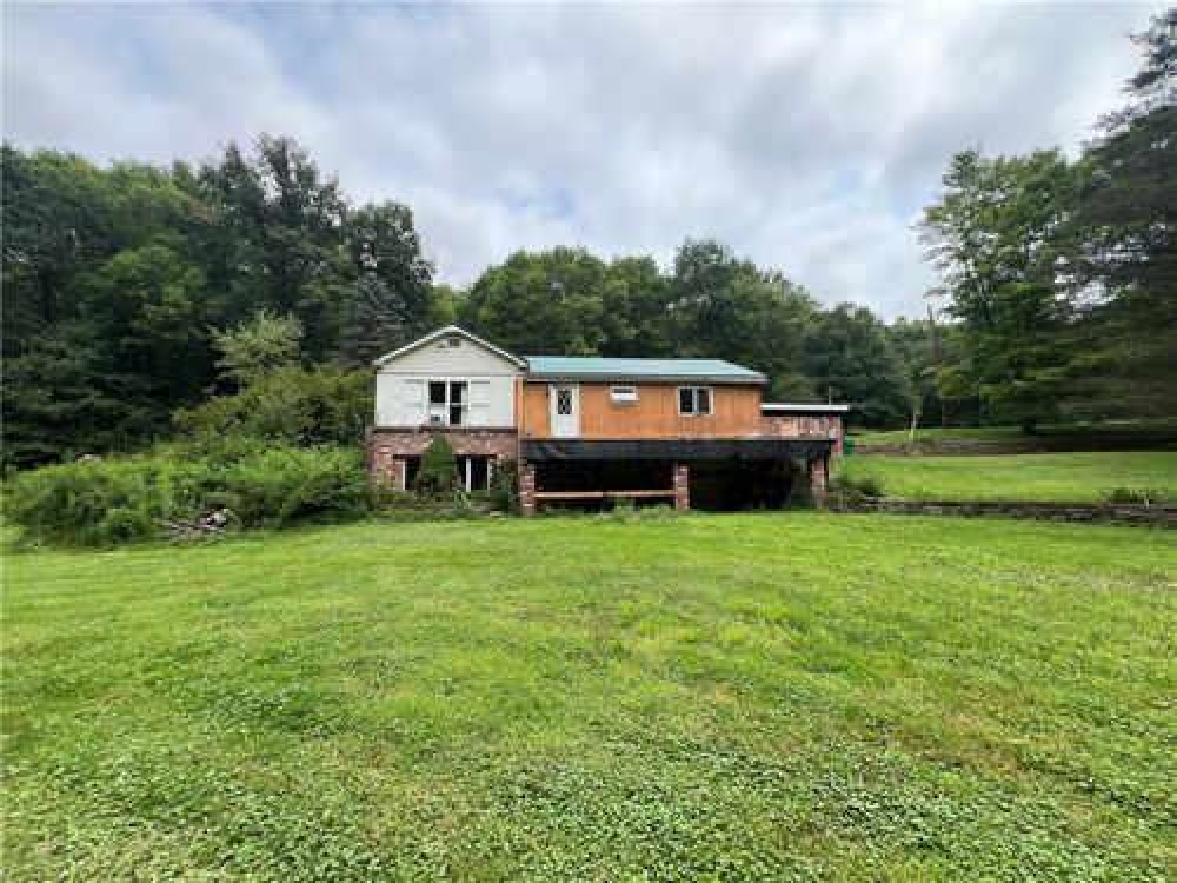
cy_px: 442
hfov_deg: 106.2
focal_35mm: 13
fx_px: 442
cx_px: 588
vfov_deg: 89.9
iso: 32
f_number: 1.8
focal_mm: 1.57
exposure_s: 1/573
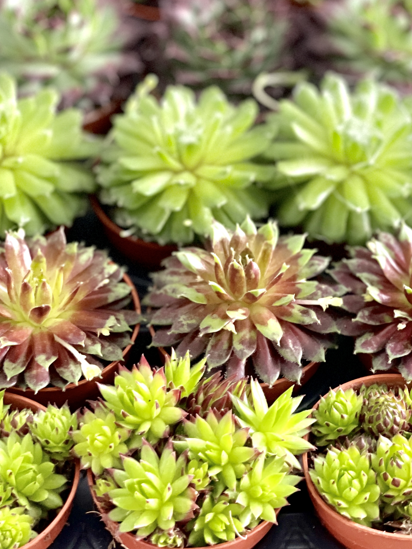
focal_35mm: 114
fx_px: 1809
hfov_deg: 13.0
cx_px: 270
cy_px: 182
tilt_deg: -45.3
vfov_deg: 17.2
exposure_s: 1/25
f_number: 2.2
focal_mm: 7.5
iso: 400
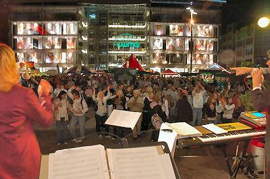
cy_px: 90
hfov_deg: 67.5
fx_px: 202
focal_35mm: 27
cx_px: 135
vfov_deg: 47.7
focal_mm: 18
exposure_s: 1/13
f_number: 6.3
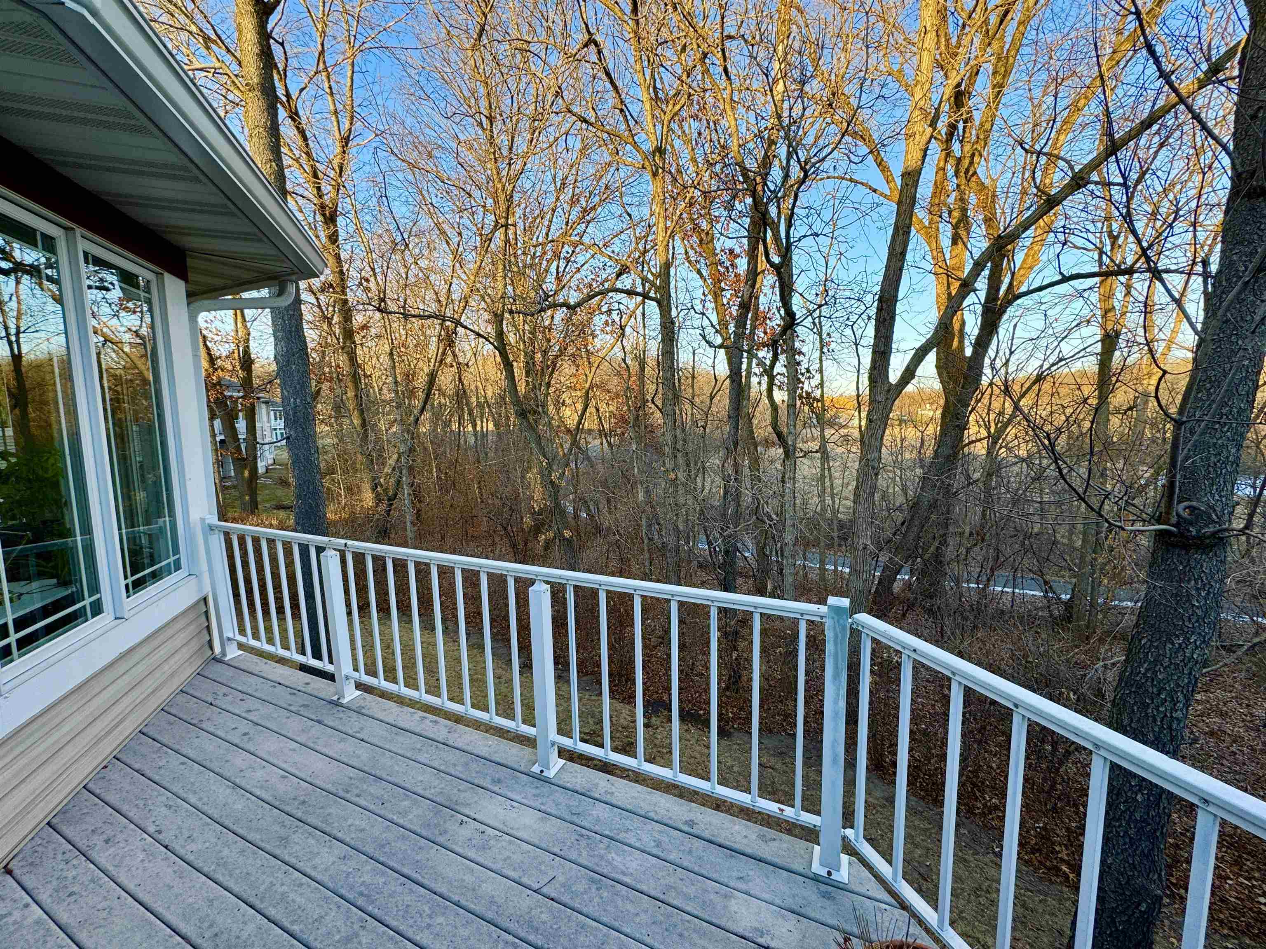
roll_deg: +0.4
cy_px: 474
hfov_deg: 102.1
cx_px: 633
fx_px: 512
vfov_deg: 85.7
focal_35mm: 14
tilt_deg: -7.4
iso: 40
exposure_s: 1/139
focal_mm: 2.22
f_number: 2.2
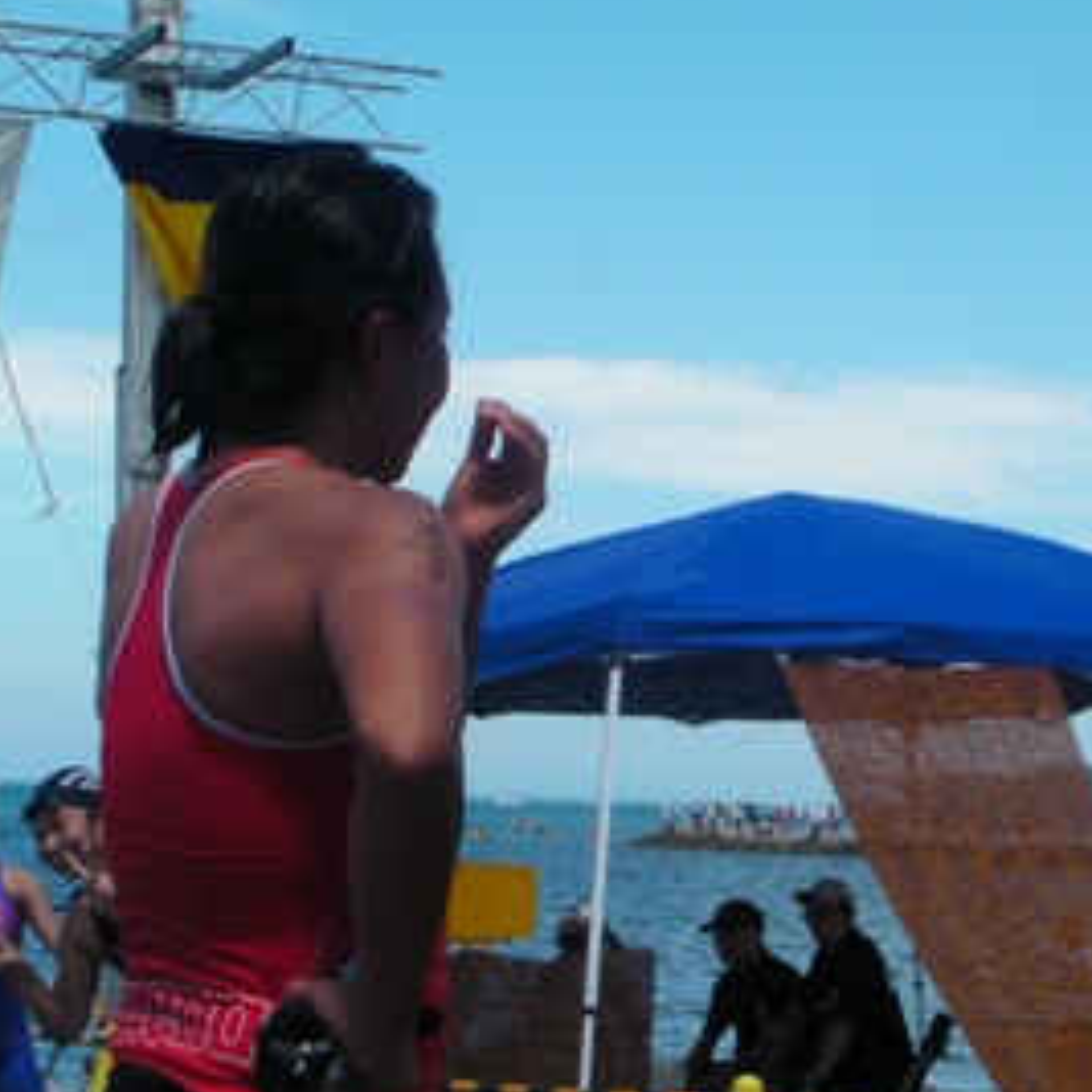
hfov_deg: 16.0
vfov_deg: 16.1
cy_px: 577
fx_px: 3855
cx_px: 832
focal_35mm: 108
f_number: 4.5
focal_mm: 8.4
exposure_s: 1/345
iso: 50
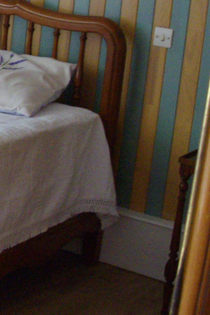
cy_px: 33
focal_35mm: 100
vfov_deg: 20.0
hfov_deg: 12.9
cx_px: -112
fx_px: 875
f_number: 2.7
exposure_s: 1/20
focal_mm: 6
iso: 320
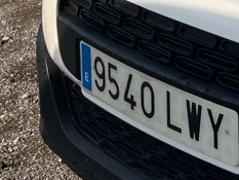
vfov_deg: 9.8
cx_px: 507
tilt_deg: -10.5
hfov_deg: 12.0
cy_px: -148
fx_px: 988
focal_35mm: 143
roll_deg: -5.0
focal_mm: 5.1
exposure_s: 1/2632
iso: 50
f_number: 1.6
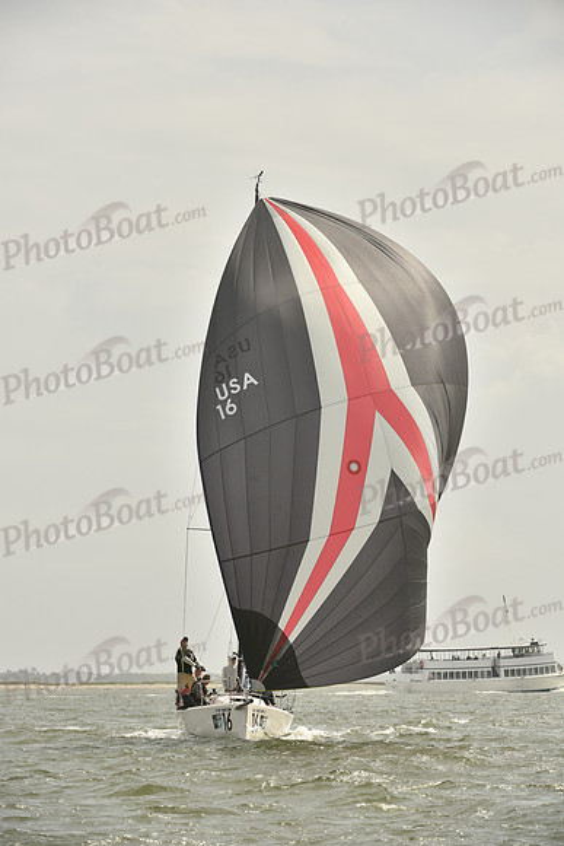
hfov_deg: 6.9
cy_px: 423
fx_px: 4697
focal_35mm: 200
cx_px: 282
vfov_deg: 10.3
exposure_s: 1/1250
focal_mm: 200
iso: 320
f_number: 8
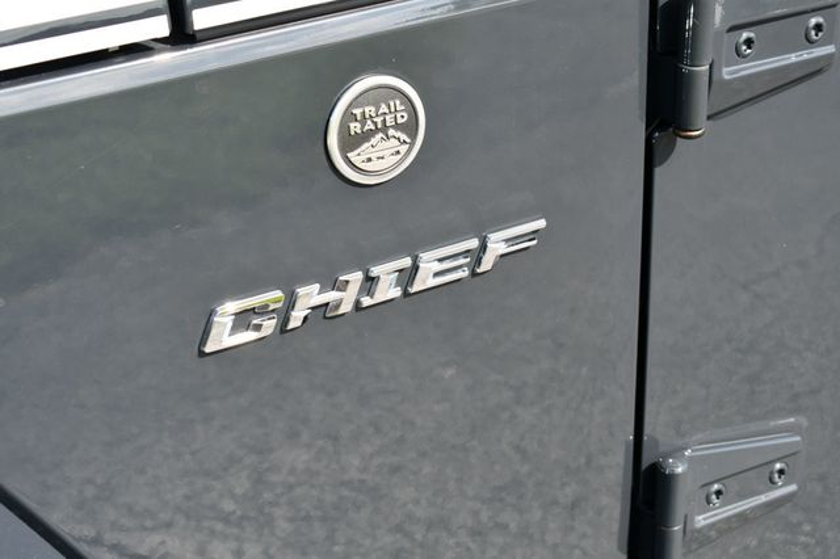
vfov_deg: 17.5
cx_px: 420
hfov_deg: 26.0
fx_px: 1819
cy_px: 280
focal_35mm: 78
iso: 200
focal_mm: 52
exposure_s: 1/250
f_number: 6.3
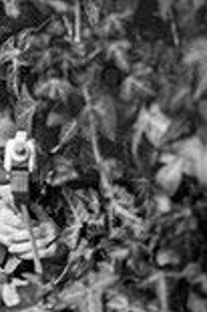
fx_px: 3924
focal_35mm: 454
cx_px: -52
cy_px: 81
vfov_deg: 4.5
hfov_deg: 3.0
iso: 100
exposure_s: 1/250
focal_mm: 156
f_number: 2.8
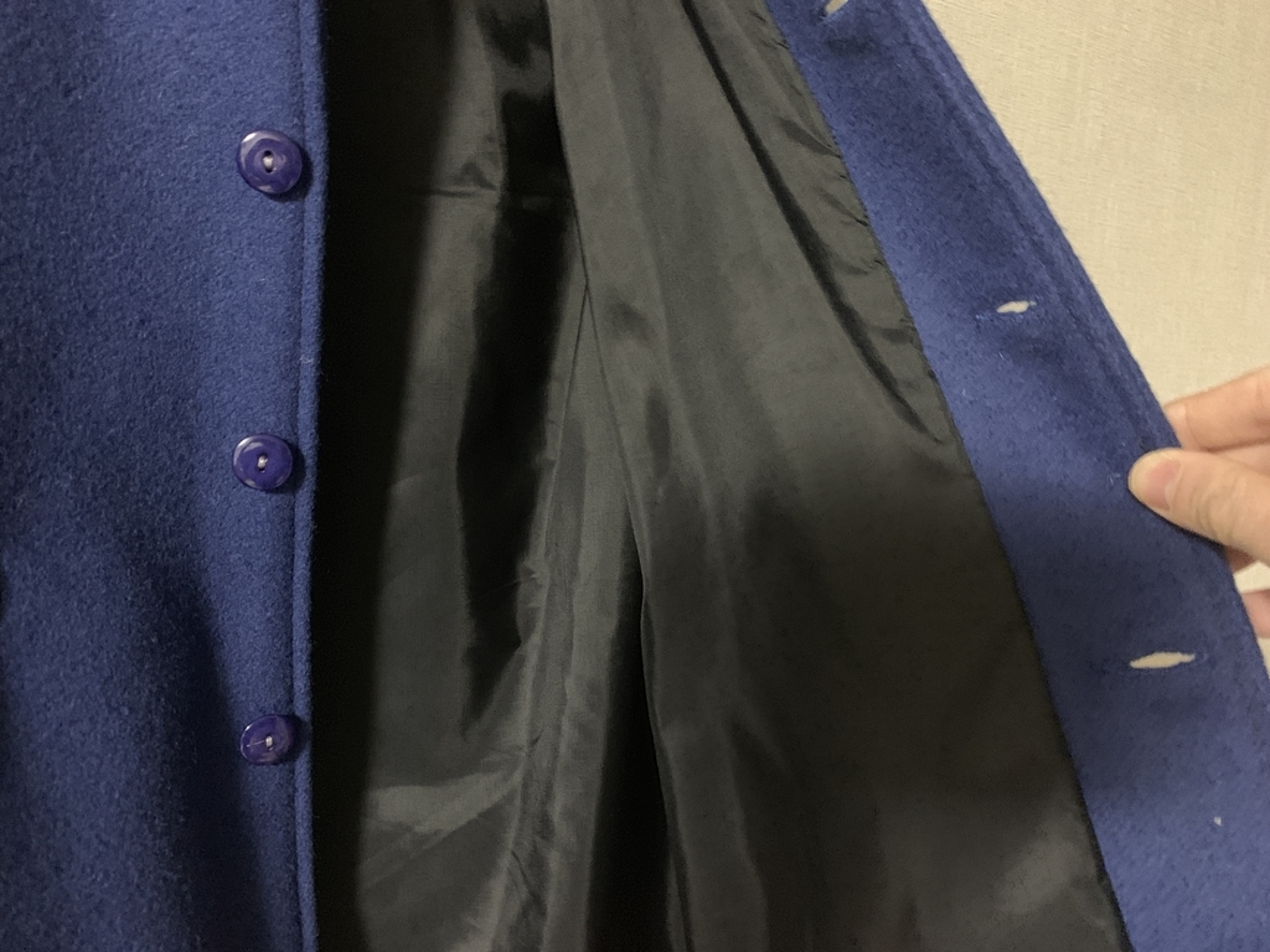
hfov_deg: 67.3
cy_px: 476
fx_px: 954
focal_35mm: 26
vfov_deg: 53.1
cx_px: 635
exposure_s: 1/19
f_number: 1.8
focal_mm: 4.25
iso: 800
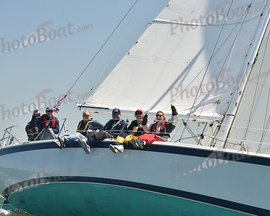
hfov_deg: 13.1
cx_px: 131
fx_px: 1175
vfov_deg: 10.5
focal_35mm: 147
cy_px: 132
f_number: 4.5
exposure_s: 1/800
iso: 250
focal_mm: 100
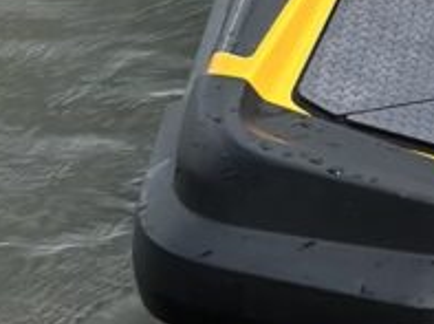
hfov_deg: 7.5
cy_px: -240
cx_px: 961
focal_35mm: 250
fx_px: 3129
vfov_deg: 5.8
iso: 100
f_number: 1.78
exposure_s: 1/4016
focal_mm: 6.86
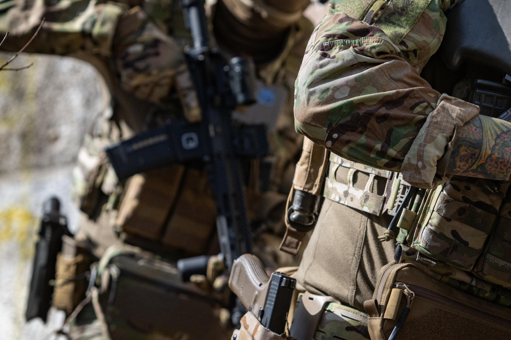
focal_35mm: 171
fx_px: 2427
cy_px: 158
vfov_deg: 8.0
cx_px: 397
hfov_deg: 12.0
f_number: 3.5
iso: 200
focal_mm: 85
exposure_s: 1/3200
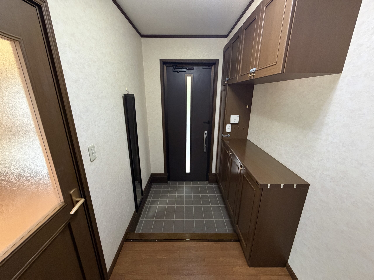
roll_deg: -0.4
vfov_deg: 85.7
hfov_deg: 102.1
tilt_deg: -16.7
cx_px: 187
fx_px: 151
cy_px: 140
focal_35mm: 14
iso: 400
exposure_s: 1/50
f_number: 2.2
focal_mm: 2.22
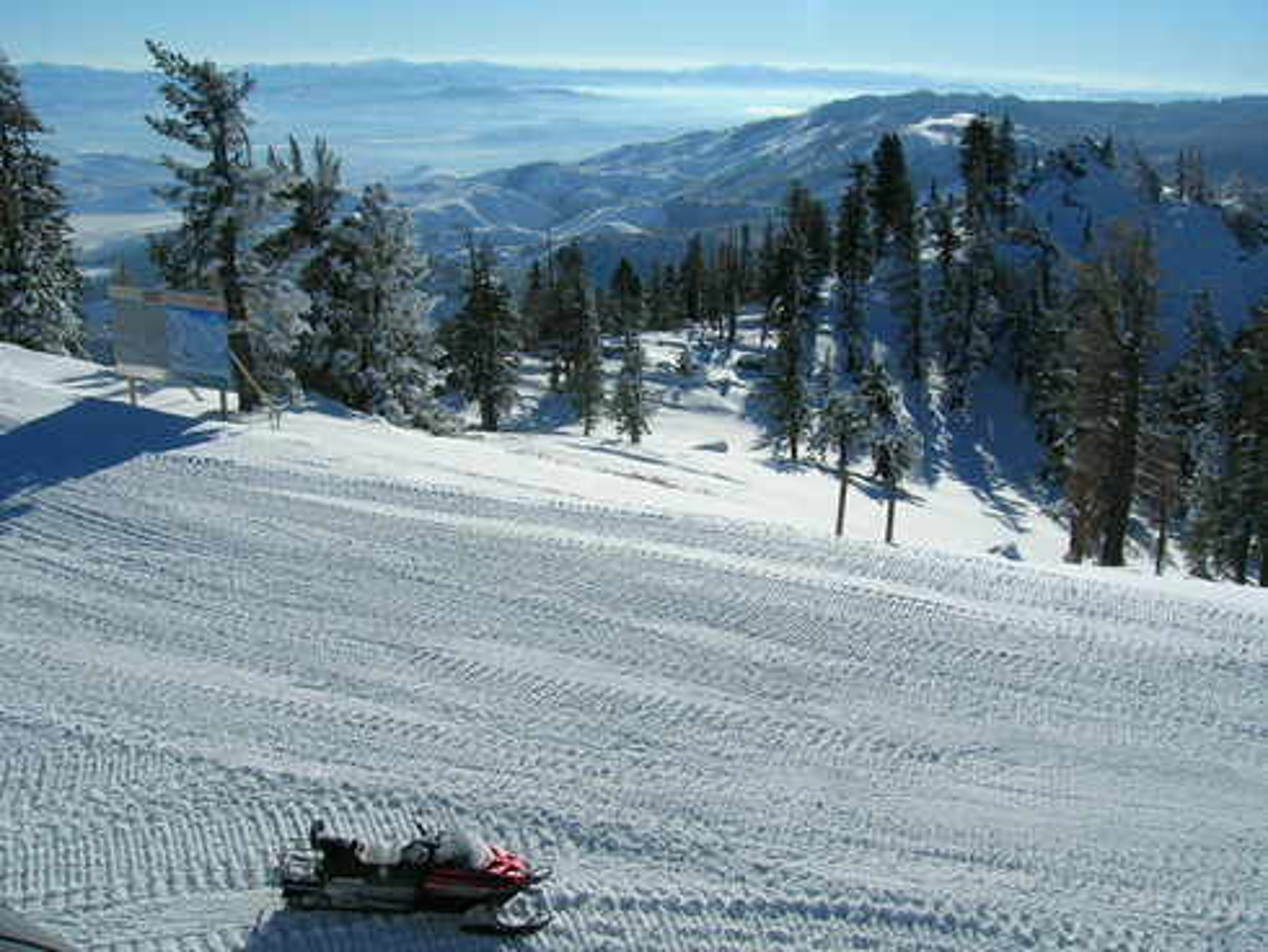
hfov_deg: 53.9
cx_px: 634
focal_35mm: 34
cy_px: 476
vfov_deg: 41.8
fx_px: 1246
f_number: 4.9
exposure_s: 1/976
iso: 50
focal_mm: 5.7
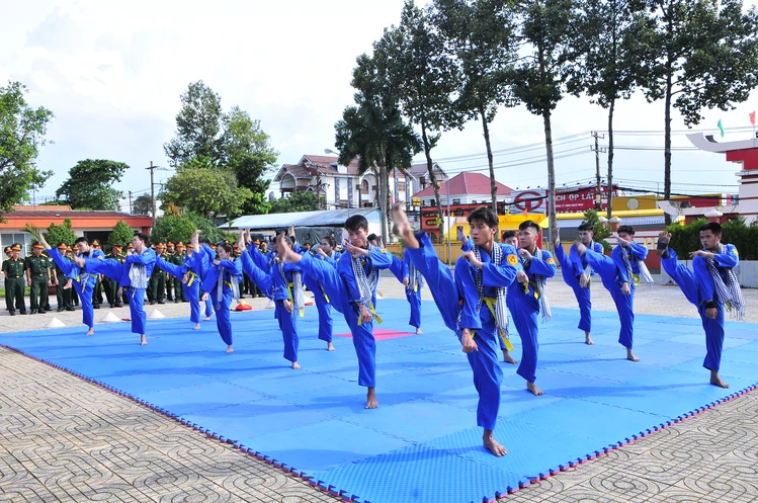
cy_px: 252
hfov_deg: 62.0
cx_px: 379
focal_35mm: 30
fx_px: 631
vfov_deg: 43.5
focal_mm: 20
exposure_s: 1/160
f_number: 10
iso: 250
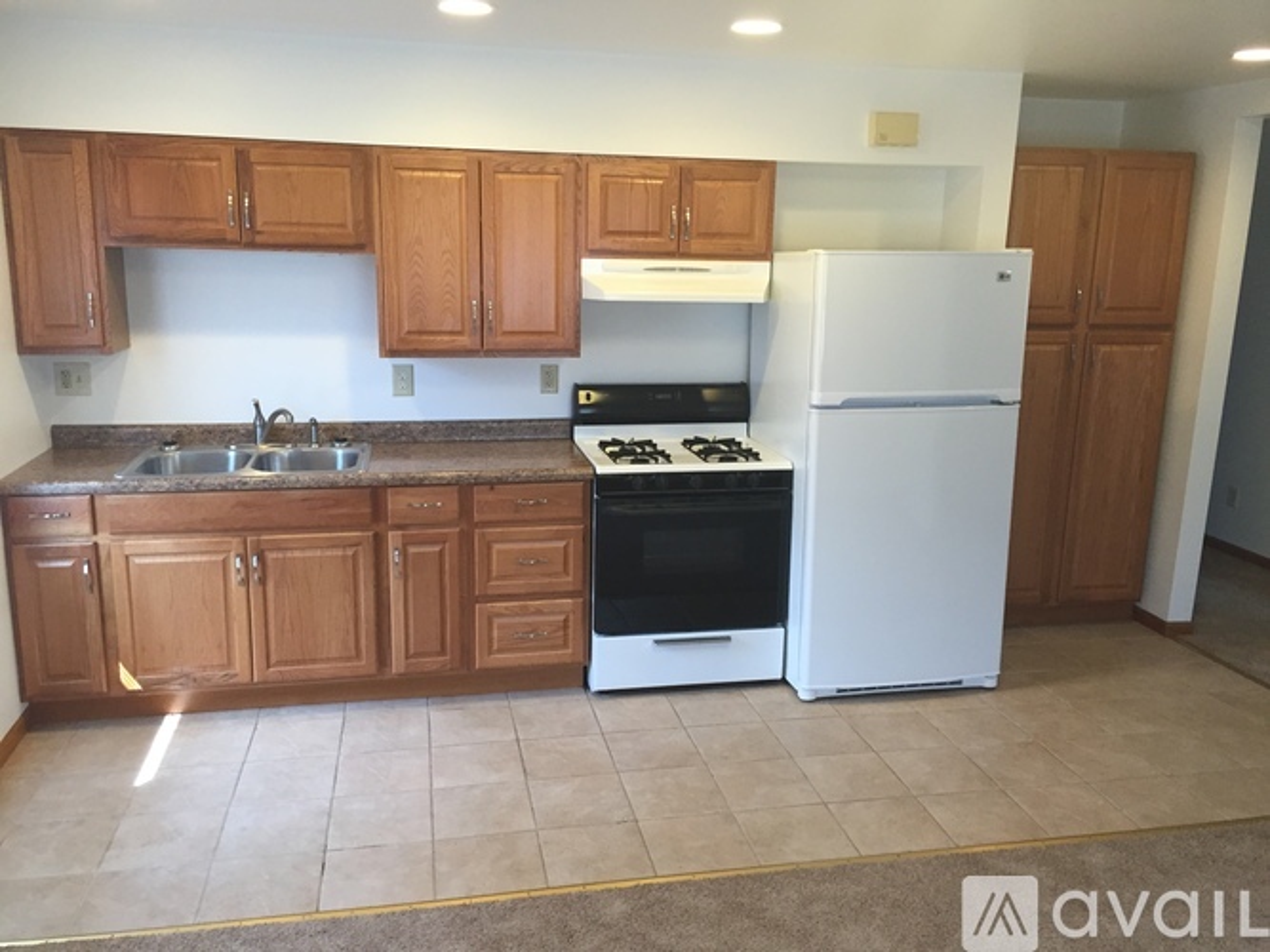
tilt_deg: -13.9
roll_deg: -1.7
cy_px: 476
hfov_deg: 61.7
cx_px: 635
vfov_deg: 48.2
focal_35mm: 29
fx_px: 1064
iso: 50
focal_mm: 4.15
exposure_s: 1/30
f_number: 2.2
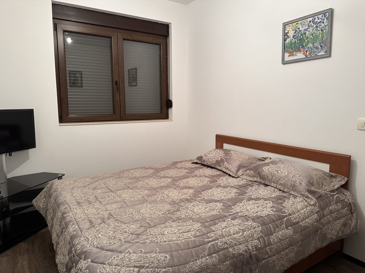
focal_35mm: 24
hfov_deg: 71.6
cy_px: 136
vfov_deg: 56.8
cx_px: 182
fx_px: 253
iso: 200
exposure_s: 1/50
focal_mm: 6.9
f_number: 1.8
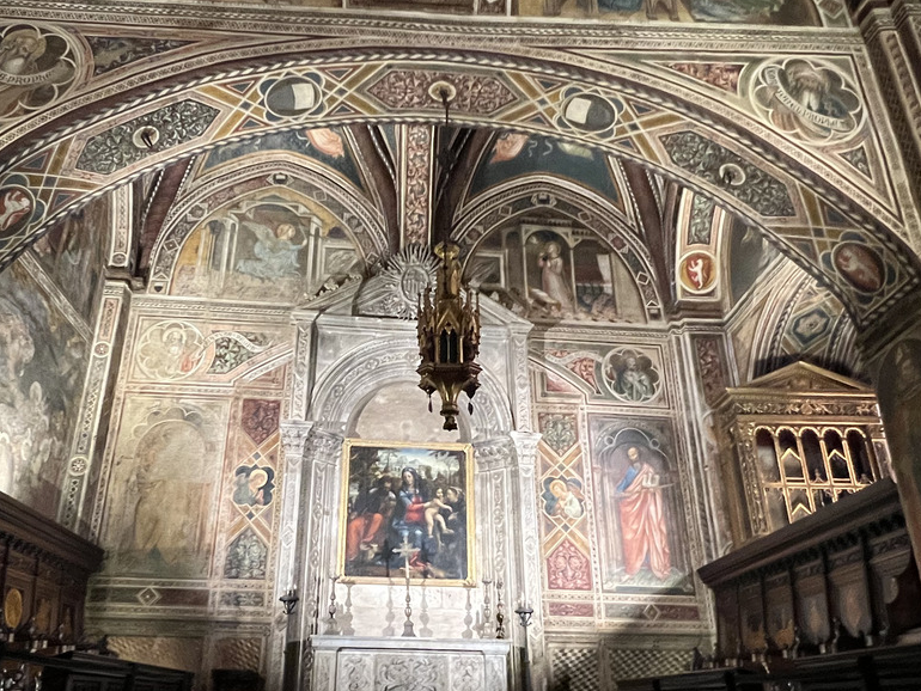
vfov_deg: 51.4
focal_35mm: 27
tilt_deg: +25.1
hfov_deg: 65.2
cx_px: 419
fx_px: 719
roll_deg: -0.5
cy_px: 359
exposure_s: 1/50
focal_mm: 1.57
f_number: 1.8
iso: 800
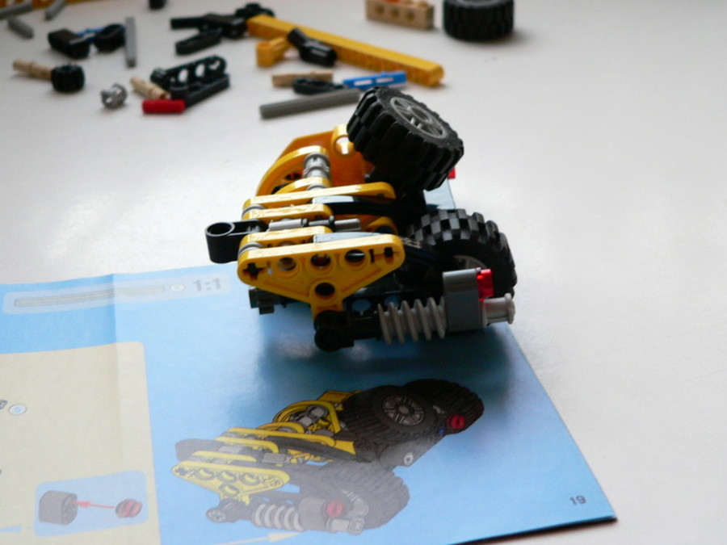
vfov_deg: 26.6
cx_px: 364
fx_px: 1155
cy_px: 272
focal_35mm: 55
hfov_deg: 34.9
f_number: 2.8
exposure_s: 1/13
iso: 200
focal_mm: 9.2
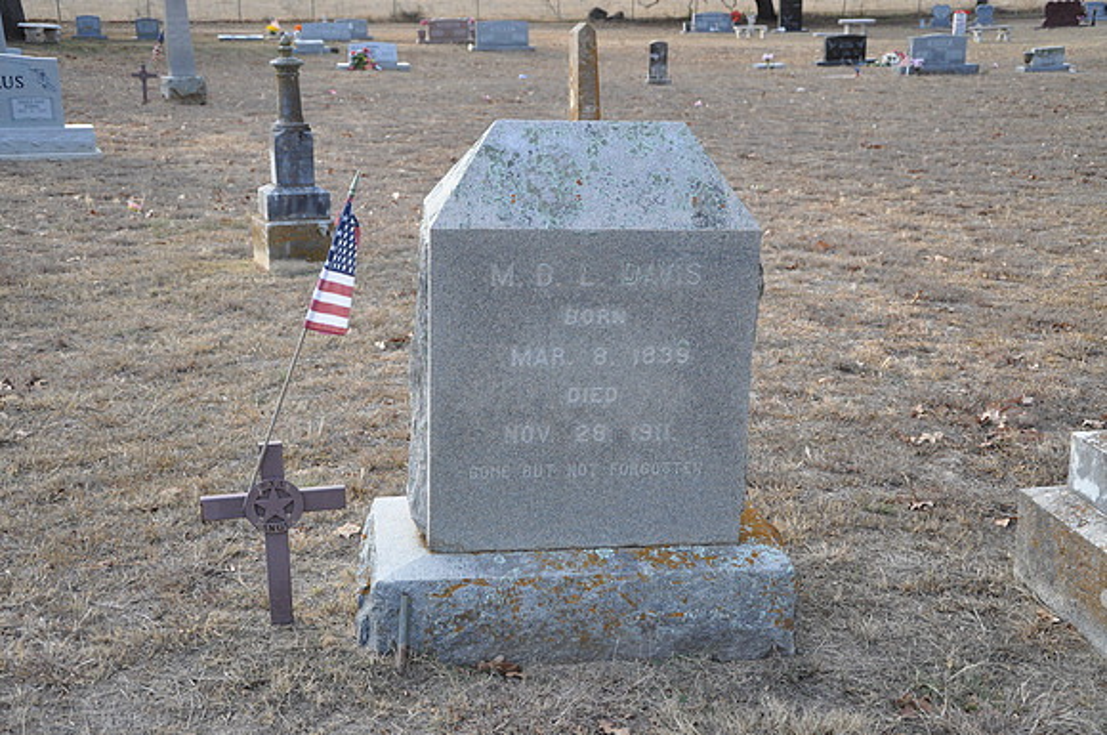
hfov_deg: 41.2
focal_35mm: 48
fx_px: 1474
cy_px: 368
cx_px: 554
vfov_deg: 28.0
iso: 400
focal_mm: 32
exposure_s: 1/100
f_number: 5
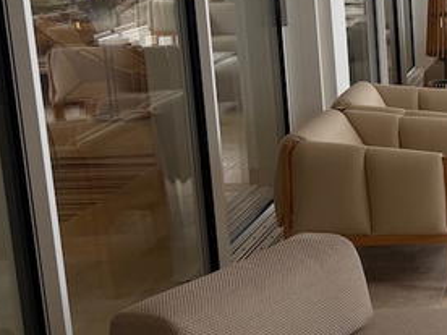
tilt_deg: -11.0
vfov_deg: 20.1
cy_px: 97
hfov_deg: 22.3
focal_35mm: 73
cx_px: 656
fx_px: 943
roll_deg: +1.2
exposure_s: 1/202
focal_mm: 6.76
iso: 125
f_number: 1.78
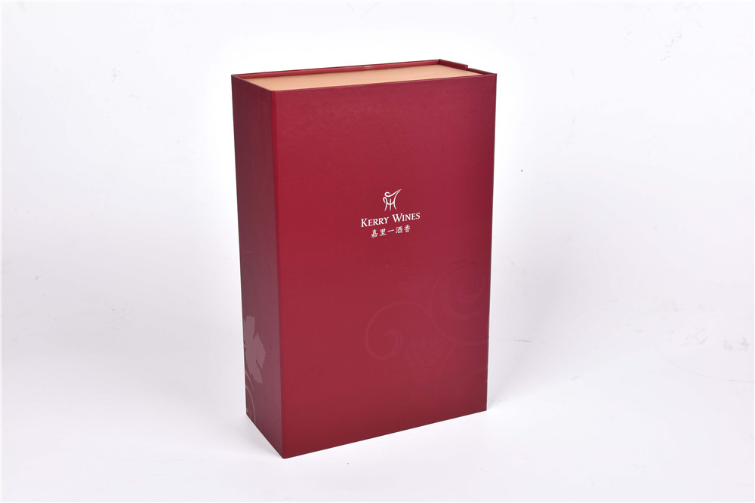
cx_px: 378
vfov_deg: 28.1
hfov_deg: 41.1
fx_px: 1007
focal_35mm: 48
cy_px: 252
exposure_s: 1/125
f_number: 13
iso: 160
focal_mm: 48
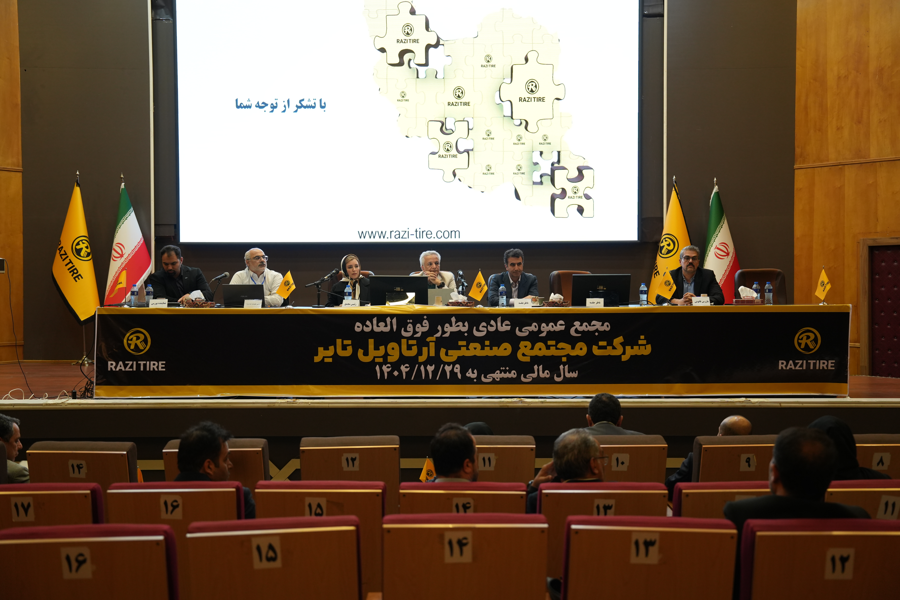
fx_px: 1075
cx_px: 450
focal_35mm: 43
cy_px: 300
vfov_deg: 31.2
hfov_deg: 45.4
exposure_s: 1/60
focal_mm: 43
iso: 1250
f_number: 2.8
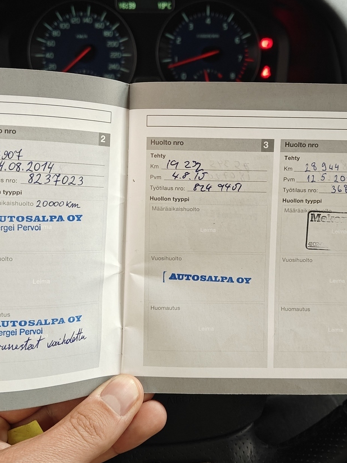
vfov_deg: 44.8
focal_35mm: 42
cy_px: 215
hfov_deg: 34.3
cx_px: 195
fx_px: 562
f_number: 1.8
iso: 320
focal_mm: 5.59
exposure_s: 1/50
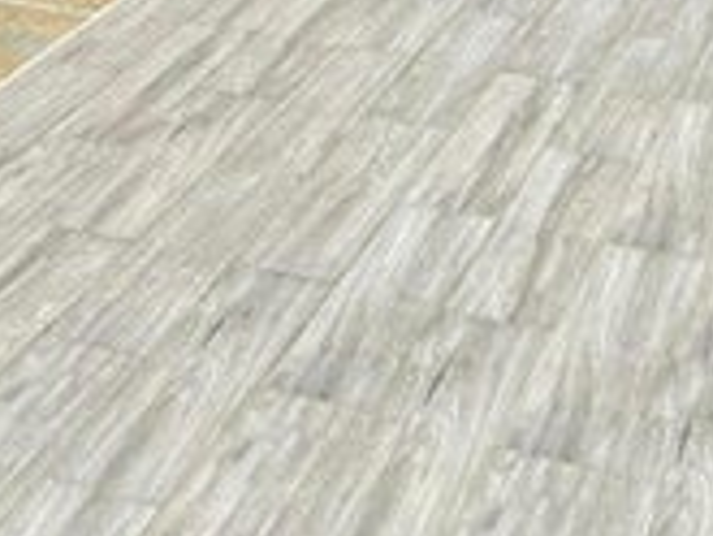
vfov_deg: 13.0
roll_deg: +1.3
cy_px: -488
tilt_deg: -5.1
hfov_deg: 19.0
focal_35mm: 101
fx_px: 2082
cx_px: 48
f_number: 1.6
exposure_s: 1/3745
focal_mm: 5.1
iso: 50
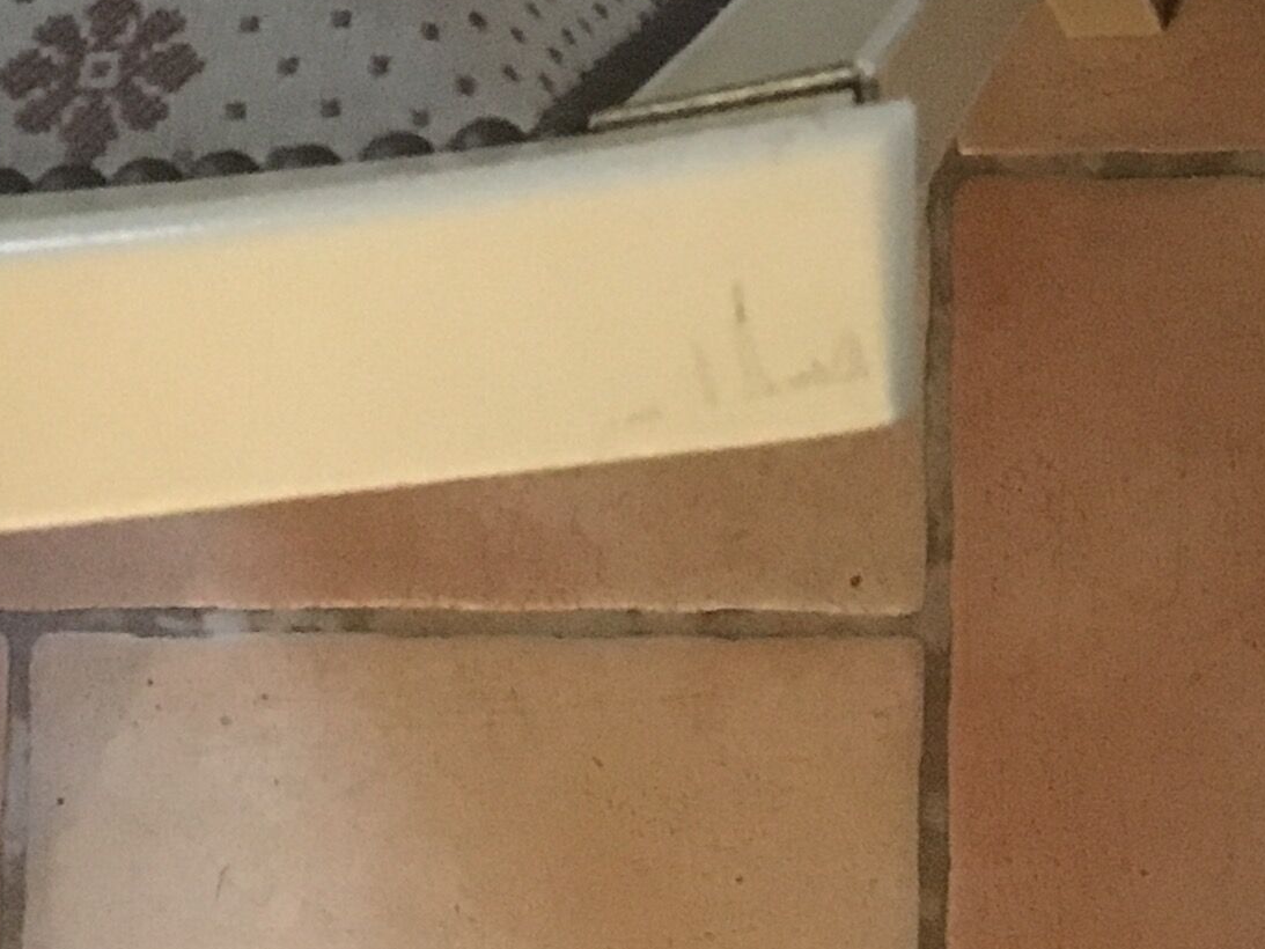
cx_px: 1204
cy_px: -524
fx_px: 3911
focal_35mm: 107
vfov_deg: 13.0
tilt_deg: -83.0
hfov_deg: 18.0
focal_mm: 4.15
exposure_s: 1/17
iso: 500
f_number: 2.2
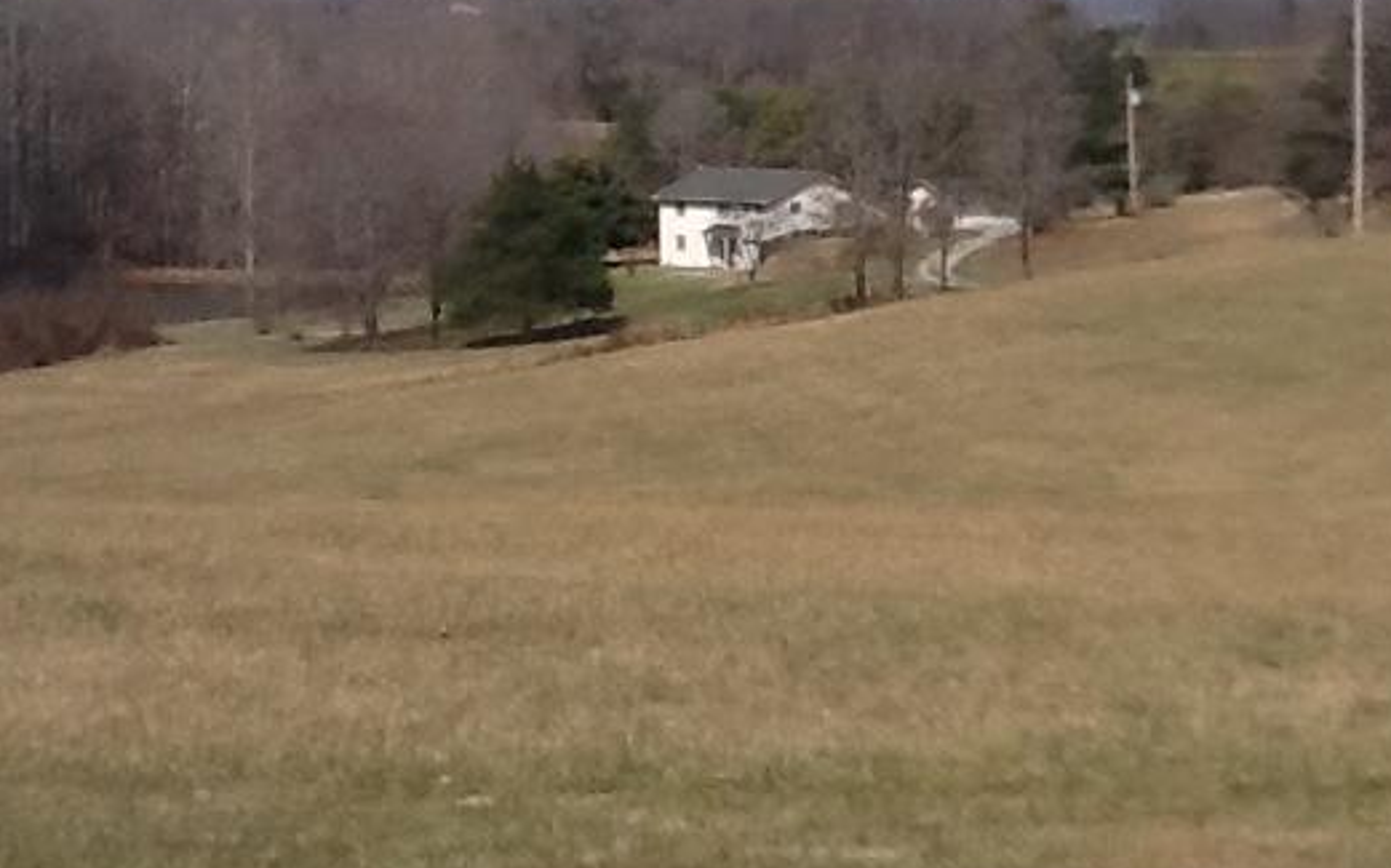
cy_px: 280
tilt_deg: -6.6
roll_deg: +1.3
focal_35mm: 86
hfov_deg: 24.0
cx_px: 873
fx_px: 3258
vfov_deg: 15.1
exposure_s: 1/1575
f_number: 2.4
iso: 40
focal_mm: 2.03
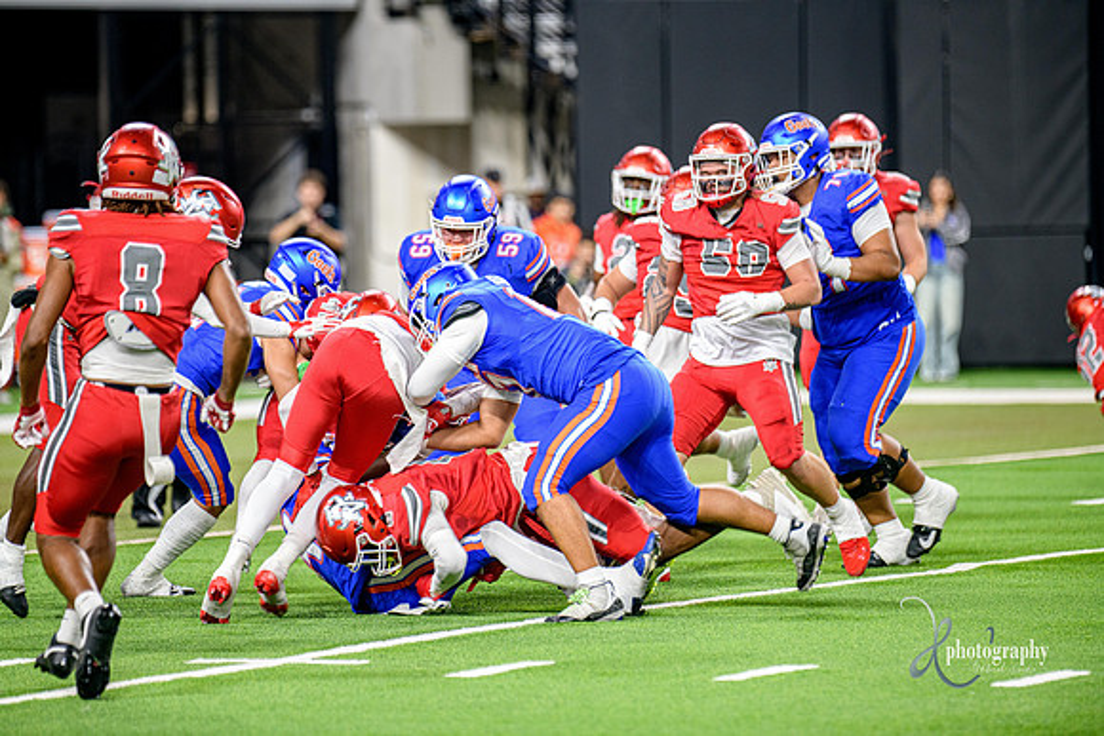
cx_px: 552
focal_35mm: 250
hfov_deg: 8.2
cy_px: 368
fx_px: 7668
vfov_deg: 5.5
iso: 1250
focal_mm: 250
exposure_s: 1/400
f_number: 2.8
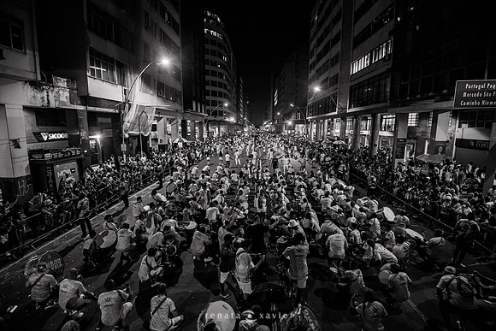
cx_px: 248
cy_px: 166
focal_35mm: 16
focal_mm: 16
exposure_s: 1/40
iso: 320
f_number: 4
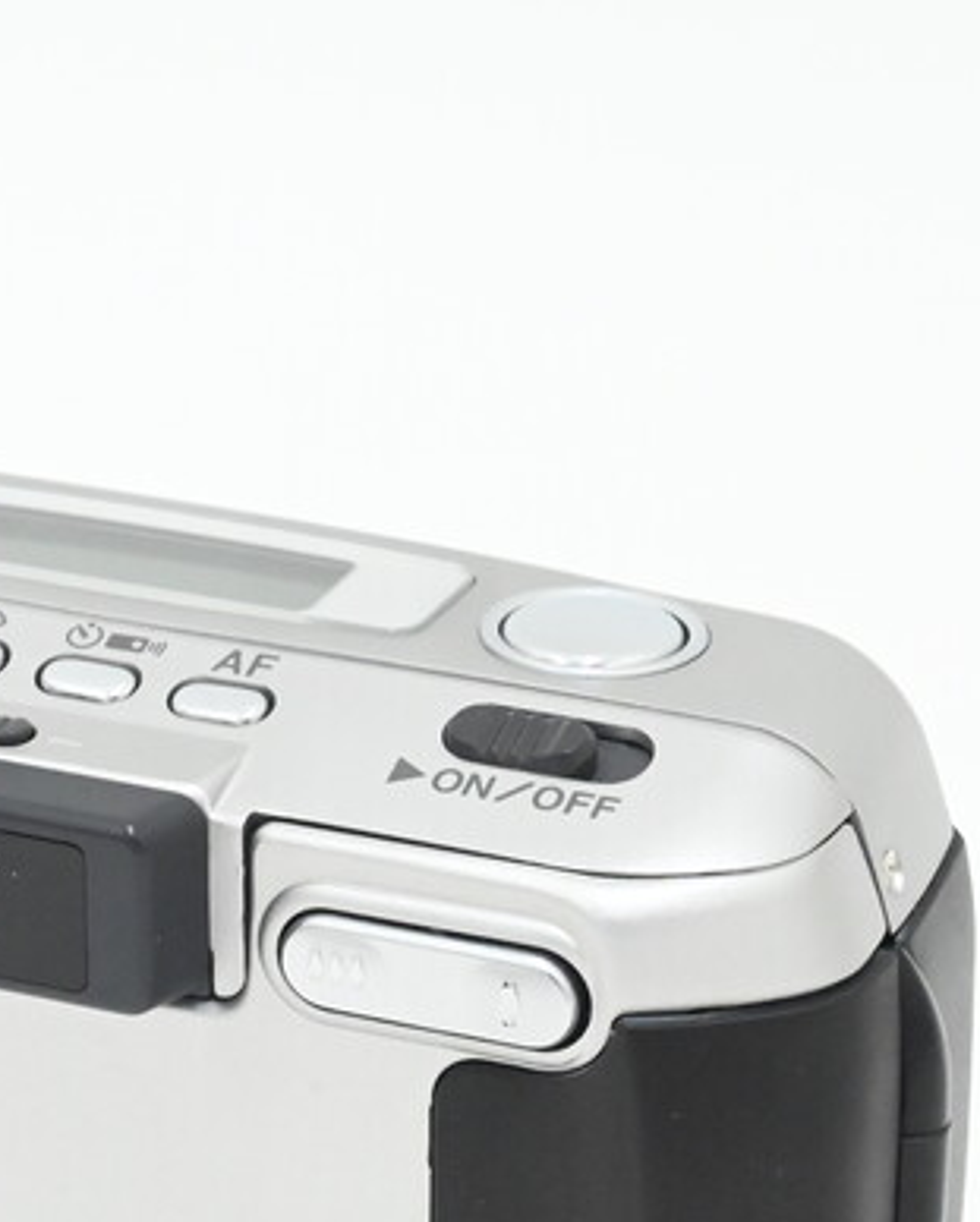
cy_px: 1028
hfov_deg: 10.6
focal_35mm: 145
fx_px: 5251
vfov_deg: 13.2
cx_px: 233
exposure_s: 1/50
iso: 7200
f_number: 16
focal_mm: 50
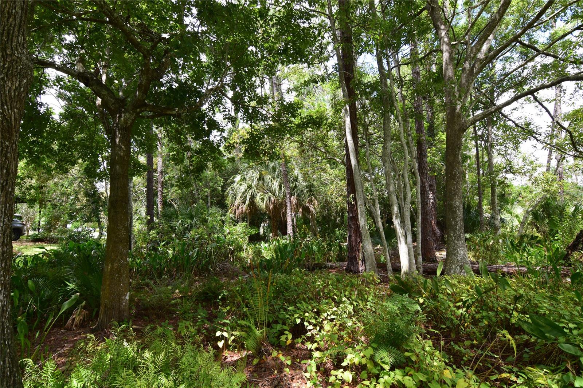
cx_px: 292
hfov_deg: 95.0
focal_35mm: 16
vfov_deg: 72.0
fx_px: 267
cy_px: 194
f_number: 9
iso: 400
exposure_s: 1/125
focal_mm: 11
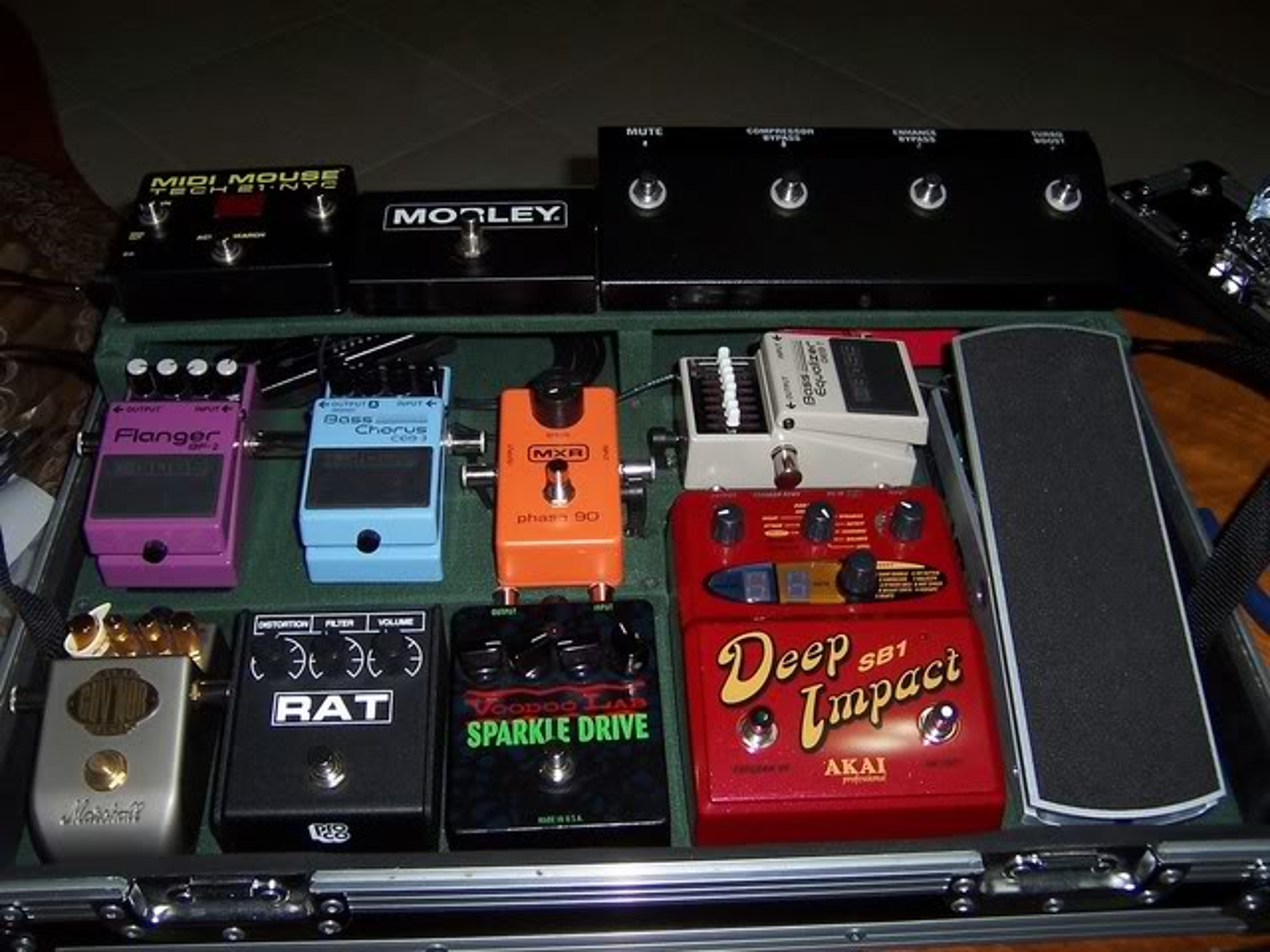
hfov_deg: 51.4
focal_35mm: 36
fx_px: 1321
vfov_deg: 39.7
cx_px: 635
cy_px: 476
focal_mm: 5.6
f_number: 2.8
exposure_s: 1/60
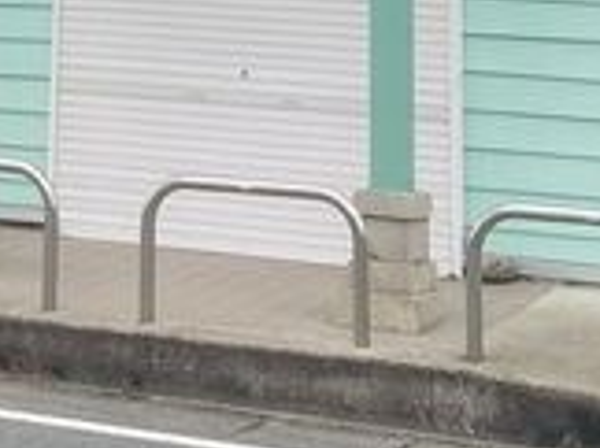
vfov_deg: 10.1
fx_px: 2267
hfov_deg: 14.8
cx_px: -39
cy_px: -542
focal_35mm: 131
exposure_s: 1/515
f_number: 1.8
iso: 32
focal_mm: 4.25
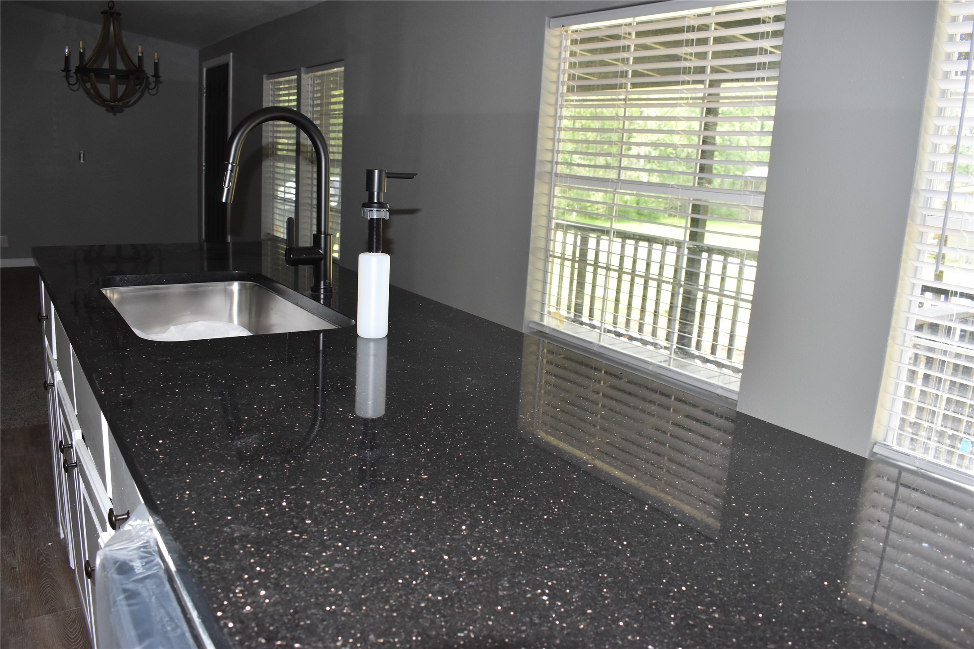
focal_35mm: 27
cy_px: 324
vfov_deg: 47.9
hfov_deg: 67.4
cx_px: 487
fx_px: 730
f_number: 5.6
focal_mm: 18
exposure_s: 1/125
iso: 800
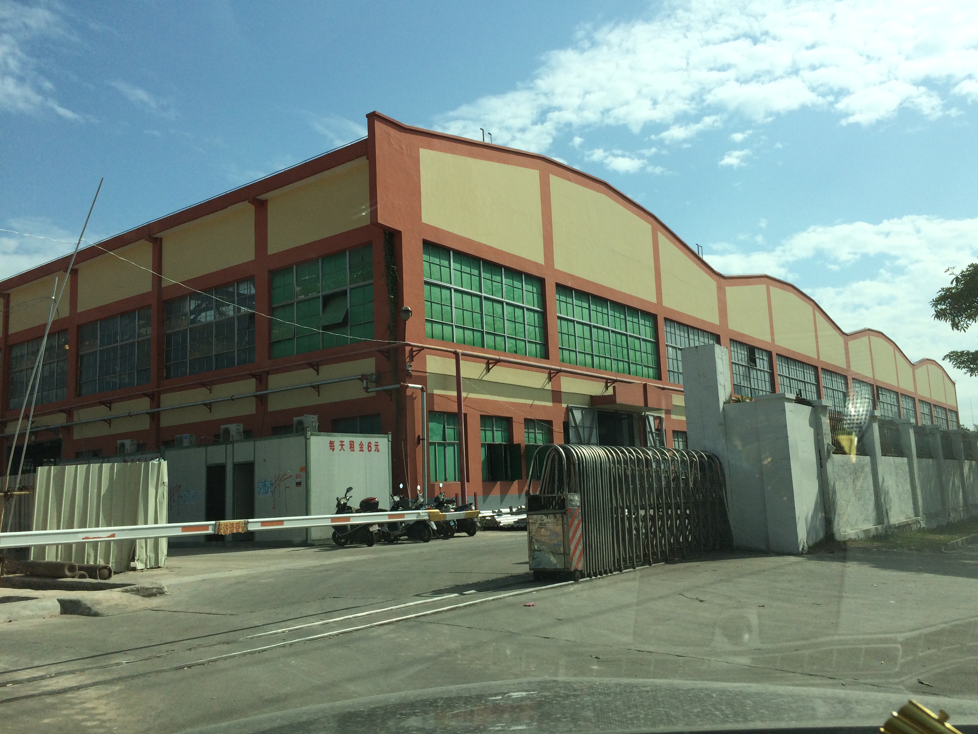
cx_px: 489
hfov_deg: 61.7
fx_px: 819
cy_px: 367
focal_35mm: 29
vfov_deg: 48.2
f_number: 2.2
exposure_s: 1/3731
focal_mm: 4.15
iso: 32
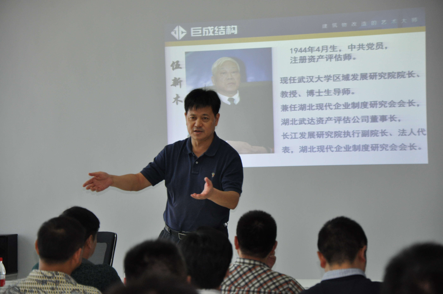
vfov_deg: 8.7
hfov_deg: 13.1
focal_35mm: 158
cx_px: 222
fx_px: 1936
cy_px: 147
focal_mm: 105
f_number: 5.6
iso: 800
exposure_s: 1/100
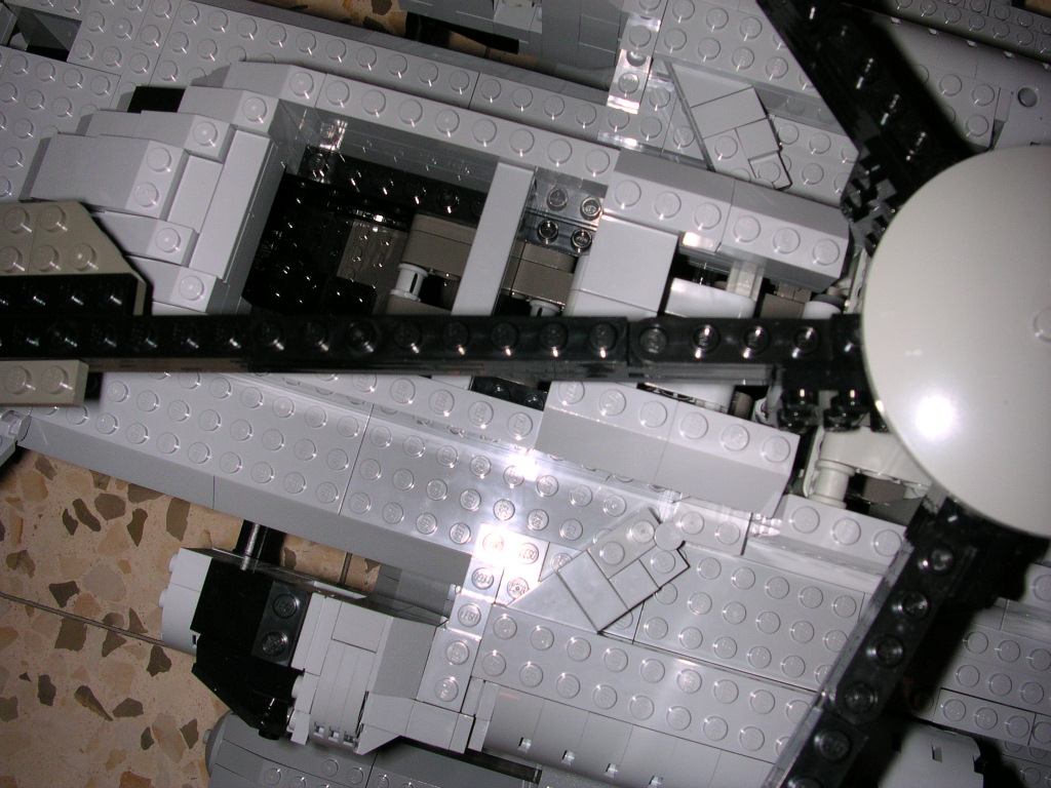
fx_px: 1123
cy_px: 394
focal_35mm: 37
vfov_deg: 38.7
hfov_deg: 50.1
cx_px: 526
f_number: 4.5
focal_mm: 5.6
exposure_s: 1/60
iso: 100
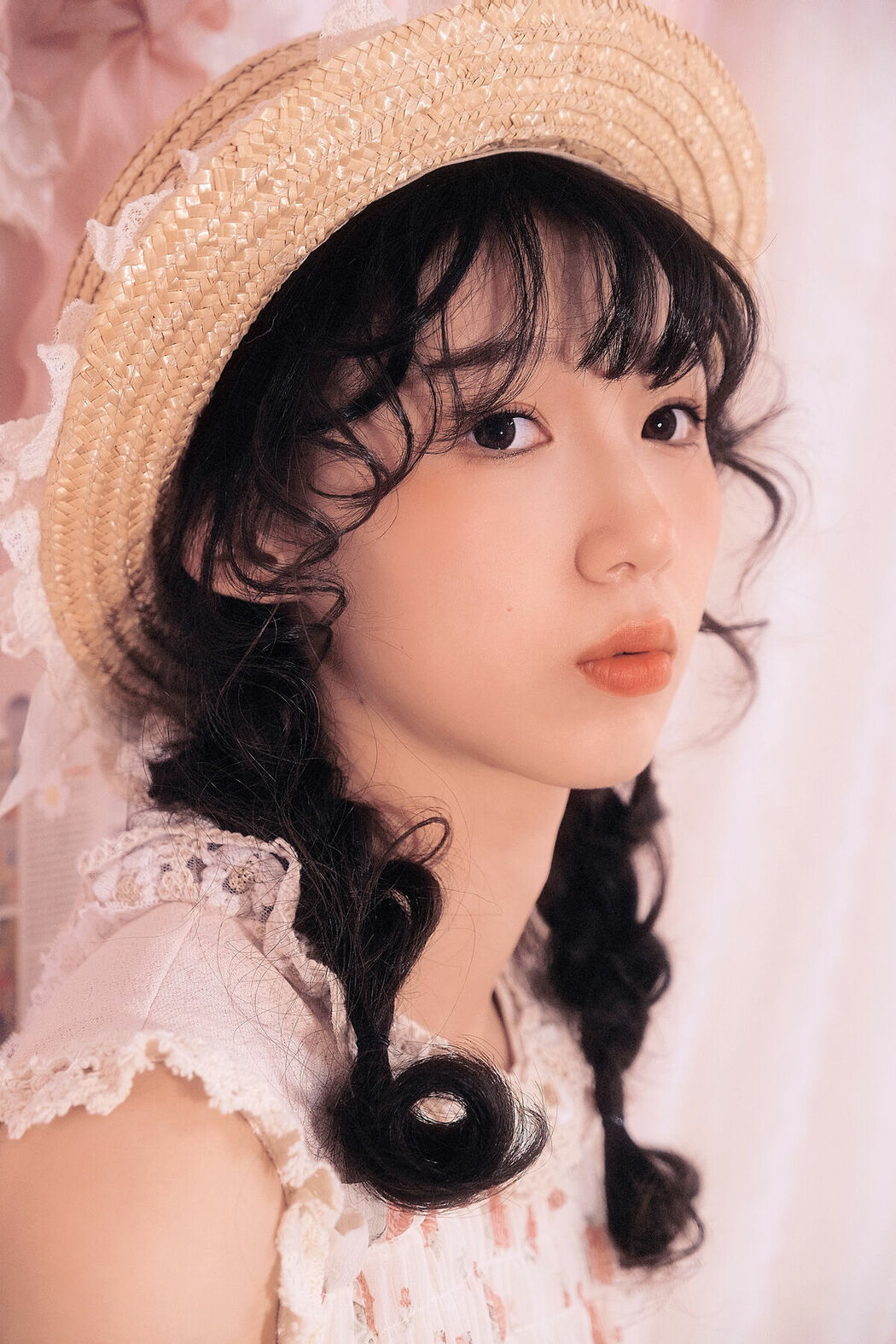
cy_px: 672
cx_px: 448
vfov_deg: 24.5
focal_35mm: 83
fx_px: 3098
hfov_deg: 16.5
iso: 800
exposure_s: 1/125
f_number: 2.8
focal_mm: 55
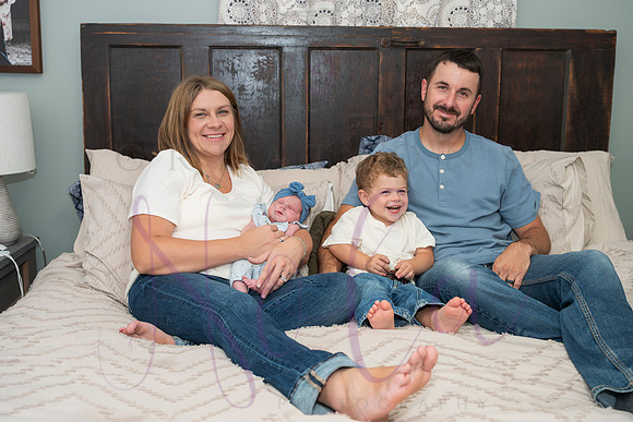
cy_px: 206
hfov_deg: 51.2
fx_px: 660
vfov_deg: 35.5
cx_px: 309
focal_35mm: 38
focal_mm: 36
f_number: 4
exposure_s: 1/320
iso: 800
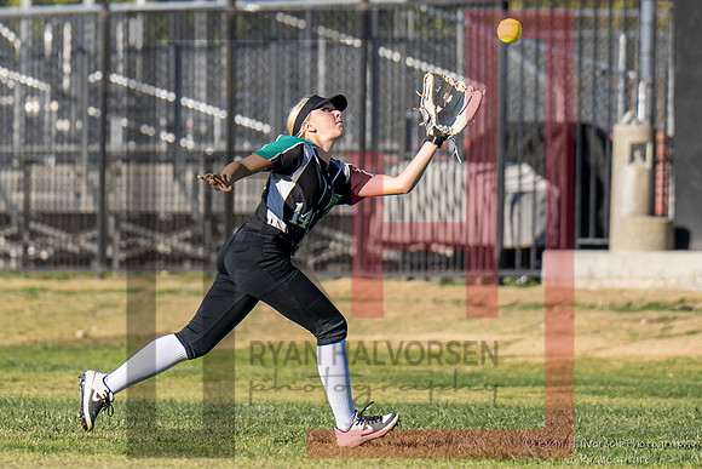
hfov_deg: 3.3
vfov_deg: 2.2
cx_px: 280
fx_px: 12134
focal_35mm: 622
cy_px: 119
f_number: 2.8
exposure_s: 1/2500
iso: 160
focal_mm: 200
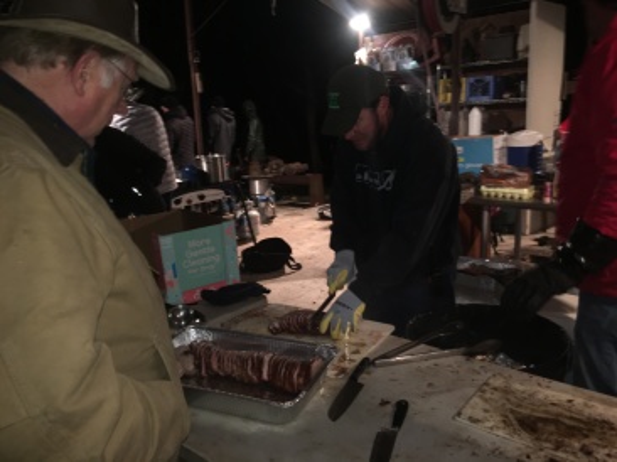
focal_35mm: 29
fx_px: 517
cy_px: 231
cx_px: 308
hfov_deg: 61.7
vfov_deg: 48.2
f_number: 2.2
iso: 50
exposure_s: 1/16
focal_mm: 4.15
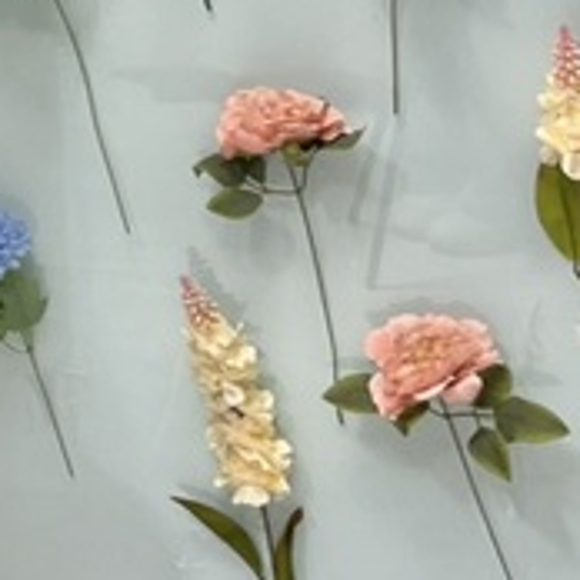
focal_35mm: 132
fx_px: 2502
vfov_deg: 12.7
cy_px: -223
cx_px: -640
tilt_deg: -6.1
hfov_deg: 11.6
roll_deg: +2.2
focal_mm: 5.1
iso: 80
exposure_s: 1/50
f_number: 1.6
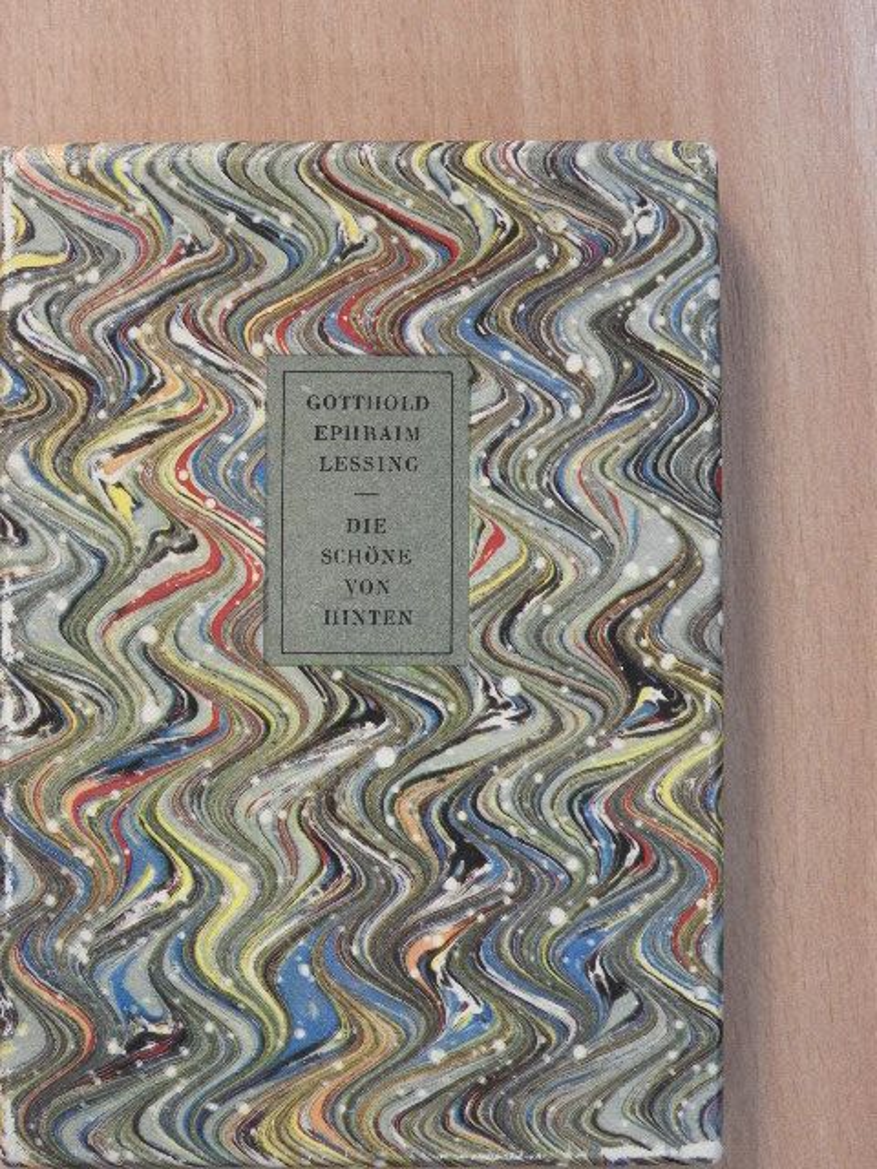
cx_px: 438
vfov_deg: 38.2
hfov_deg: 29.1
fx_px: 1689
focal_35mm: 50
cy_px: 584
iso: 400
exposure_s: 1/13
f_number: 4
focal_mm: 9
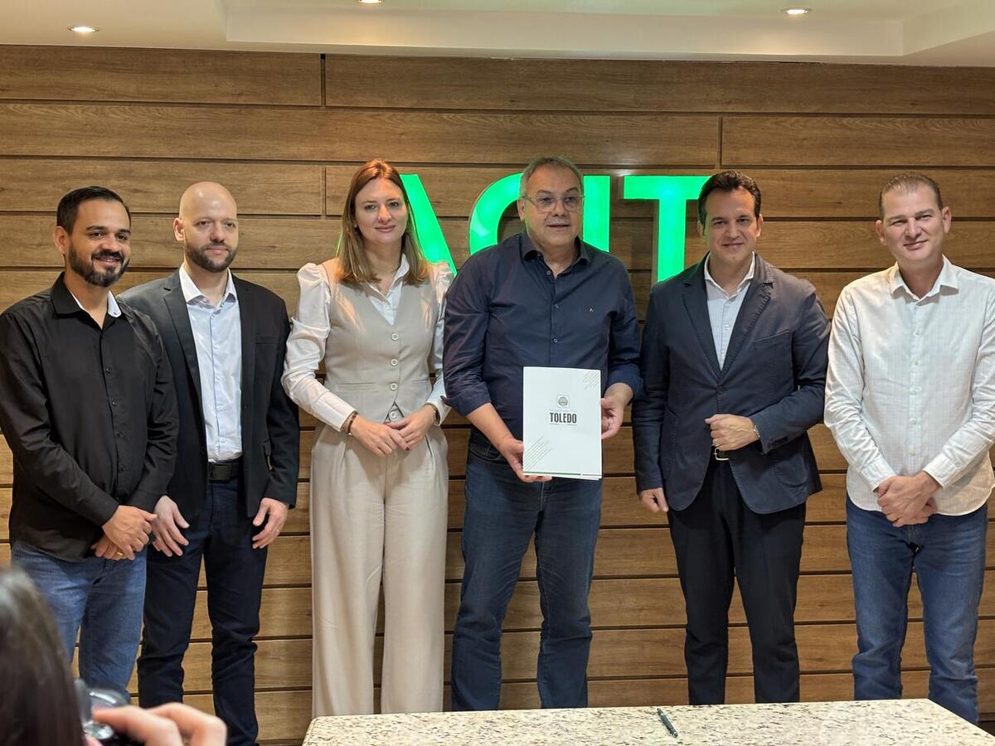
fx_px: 1495
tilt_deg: -5.8
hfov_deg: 36.8
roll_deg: +0.9
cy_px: 373
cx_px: 498
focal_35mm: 52
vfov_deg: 28.0
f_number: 1.6
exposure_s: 1/40
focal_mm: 5.96
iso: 125
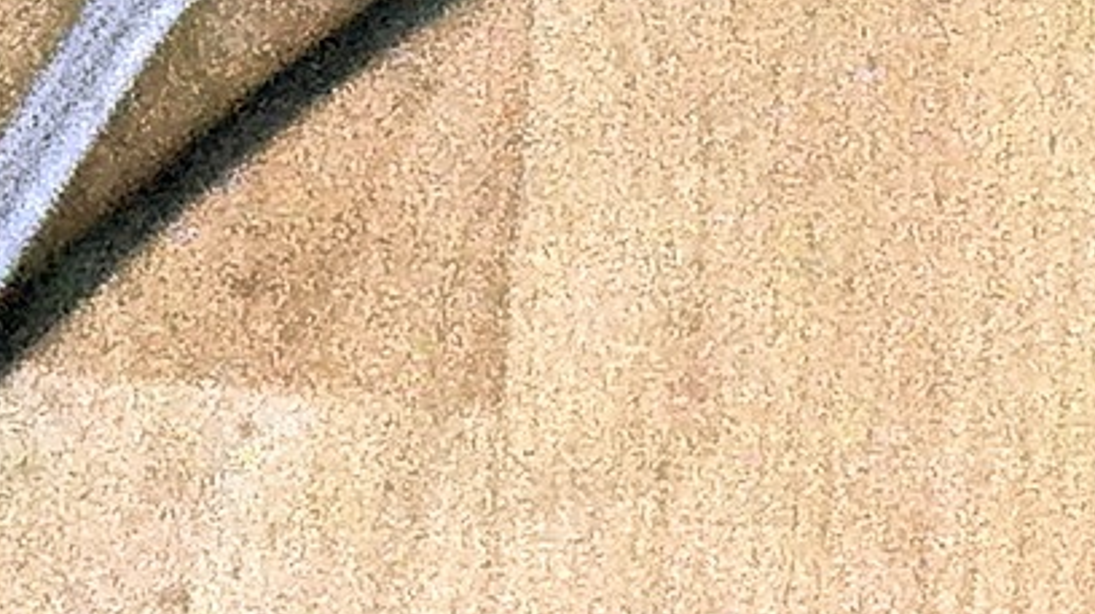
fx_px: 7023
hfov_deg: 8.3
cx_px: 2391
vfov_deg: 4.8
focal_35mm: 242
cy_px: 1831
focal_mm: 3.85
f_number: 2.8
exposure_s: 1/15
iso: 320
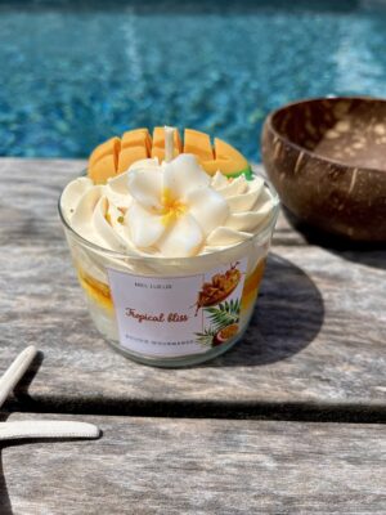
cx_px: 193
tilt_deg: -38.7
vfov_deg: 67.3
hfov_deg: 53.1
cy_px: 258
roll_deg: -0.2
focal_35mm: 26
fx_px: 387
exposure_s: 1/6897
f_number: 1.6
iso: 50
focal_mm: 5.1
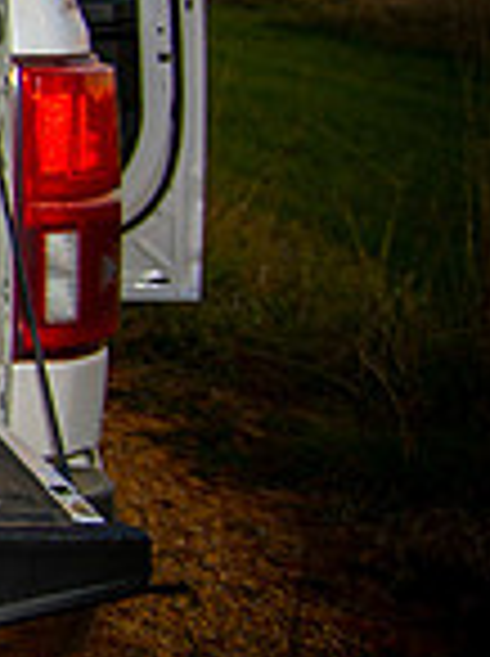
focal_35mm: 107
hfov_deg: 11.2
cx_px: -746
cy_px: 45
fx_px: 2025
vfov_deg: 18.1
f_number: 5.6
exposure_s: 1/60
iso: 100
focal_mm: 28
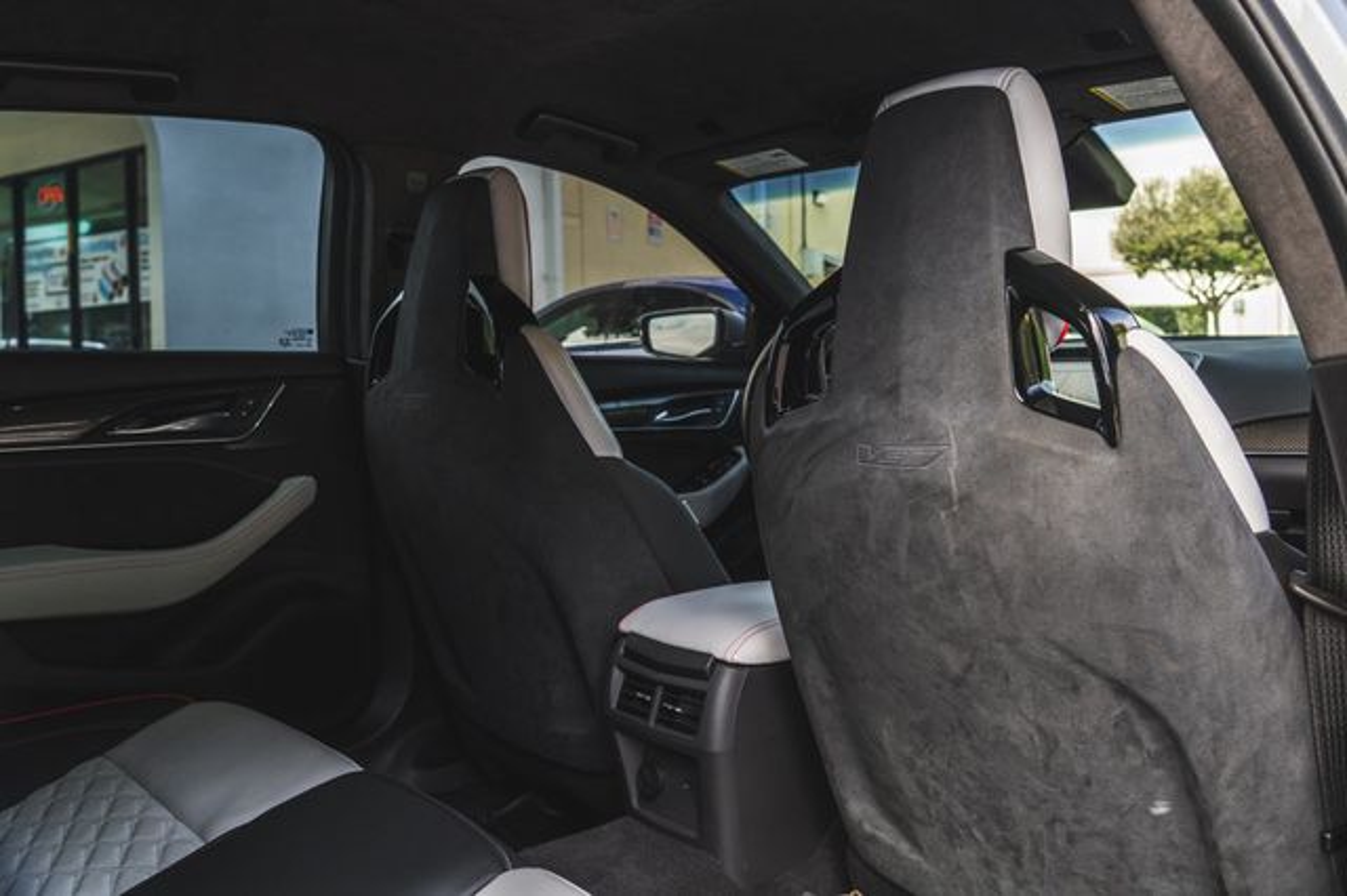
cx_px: 784
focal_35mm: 28
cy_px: 375
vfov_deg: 46.3
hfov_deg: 65.2
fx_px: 1044
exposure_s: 1/60
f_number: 5
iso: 640
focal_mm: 24
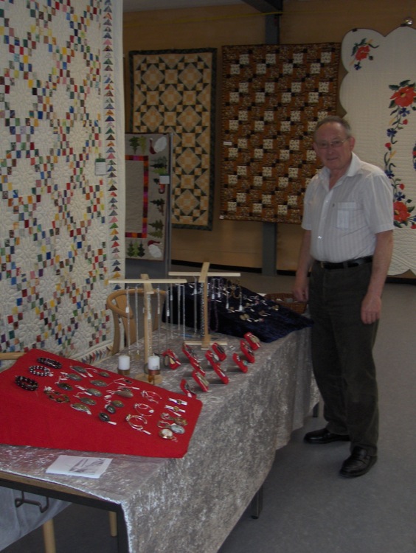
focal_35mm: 46
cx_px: 208
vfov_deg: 41.2
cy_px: 276
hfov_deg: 31.6
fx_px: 736
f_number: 3.6
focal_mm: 7.4
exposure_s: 1/60
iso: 100
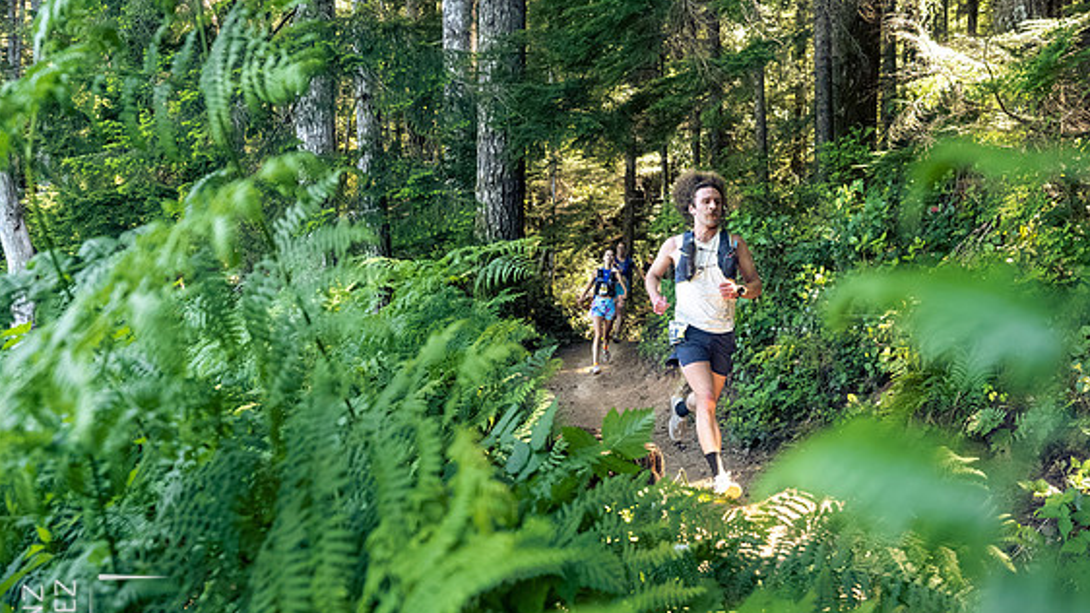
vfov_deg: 42.7
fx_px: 780
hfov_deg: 69.9
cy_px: 364
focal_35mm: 27
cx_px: 553
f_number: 2.8
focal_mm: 12
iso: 4000
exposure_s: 1/1000
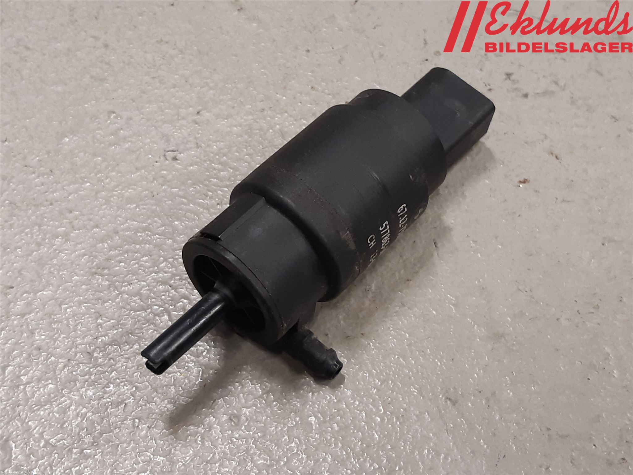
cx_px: 316
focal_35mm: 26
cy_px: 238
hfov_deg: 67.3
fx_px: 475
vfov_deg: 53.1
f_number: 1.7
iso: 125
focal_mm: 3.93
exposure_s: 1/50
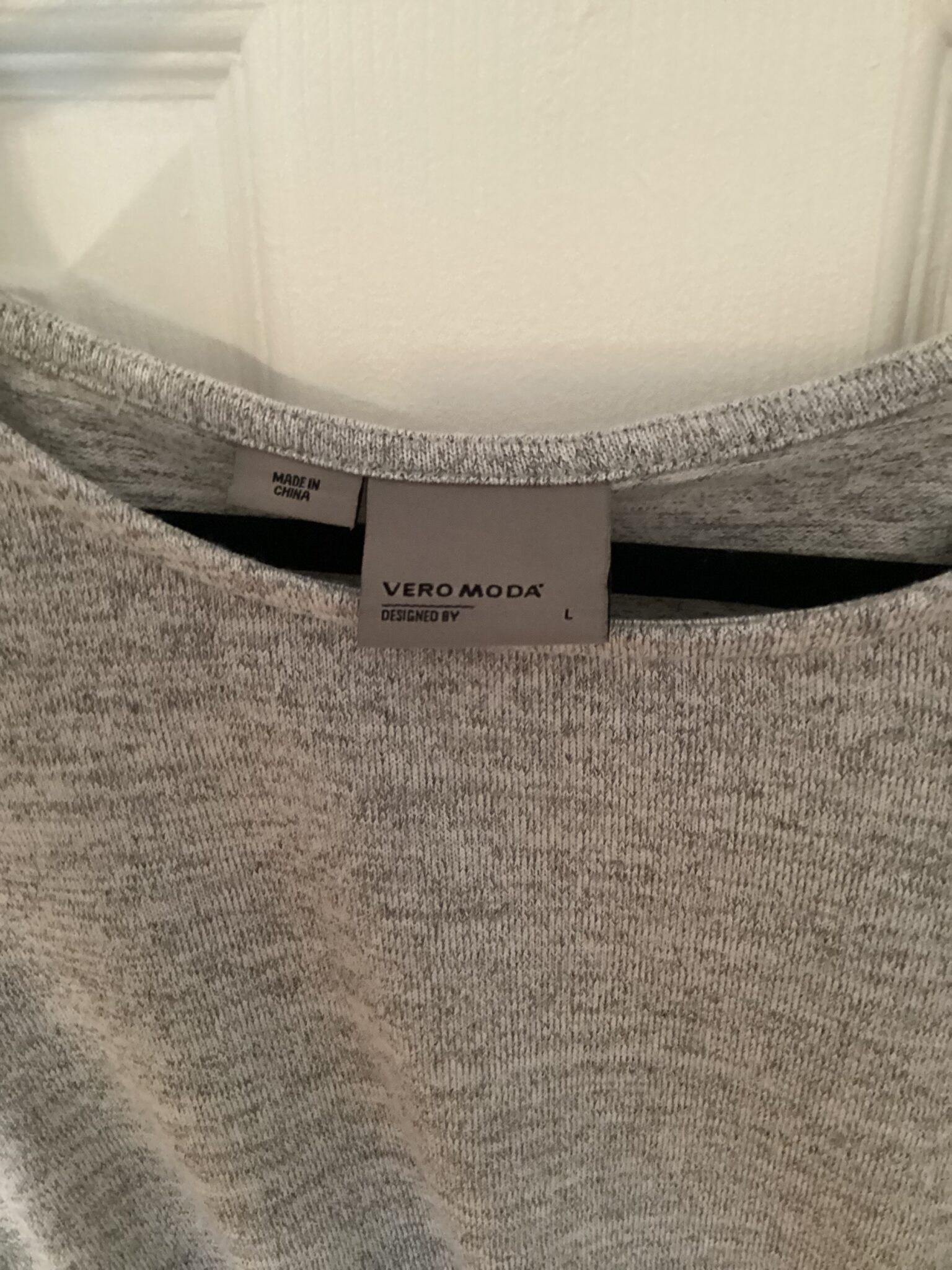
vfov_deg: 58.4
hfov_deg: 45.4
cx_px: 476
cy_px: 635
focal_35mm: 31
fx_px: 1137
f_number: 2.4
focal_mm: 3.3
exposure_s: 1/24
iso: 640
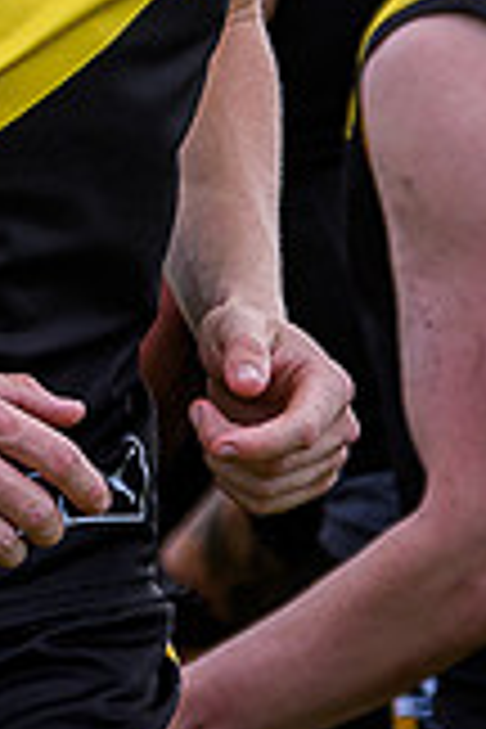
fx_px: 26424
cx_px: -49
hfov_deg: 1.1
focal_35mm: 1305
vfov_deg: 1.6
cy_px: -131
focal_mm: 135
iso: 250
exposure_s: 1/1600
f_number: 2.8
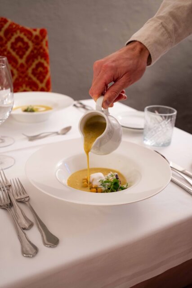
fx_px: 290
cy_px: 144
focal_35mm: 36
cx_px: 96
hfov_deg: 36.6
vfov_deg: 52.7
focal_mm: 24.2
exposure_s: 1/30
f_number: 2.8
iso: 400
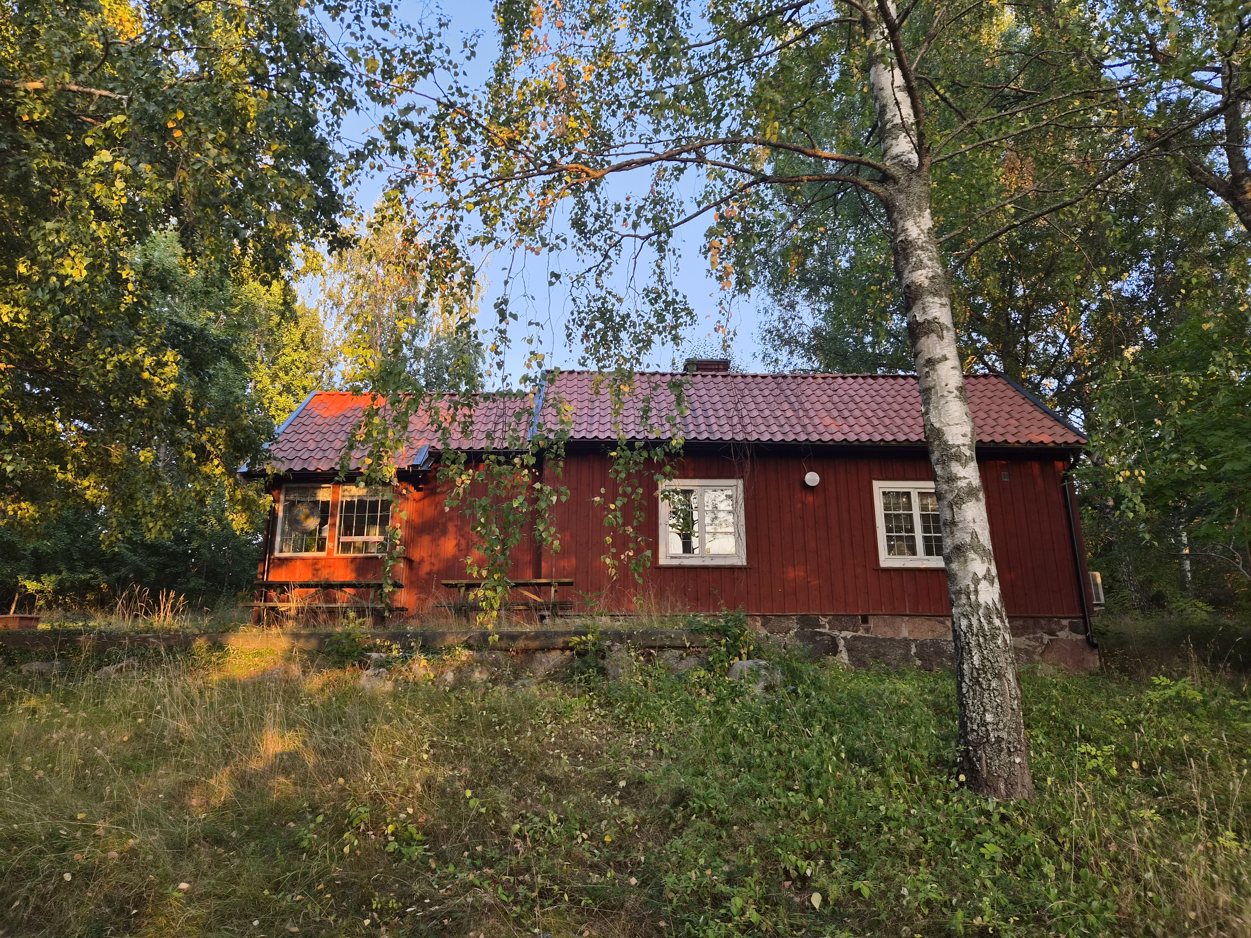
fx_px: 831
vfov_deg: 58.9
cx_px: 626
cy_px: 469
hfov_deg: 73.9
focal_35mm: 23
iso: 32
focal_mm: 5.4
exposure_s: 1/180
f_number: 1.8
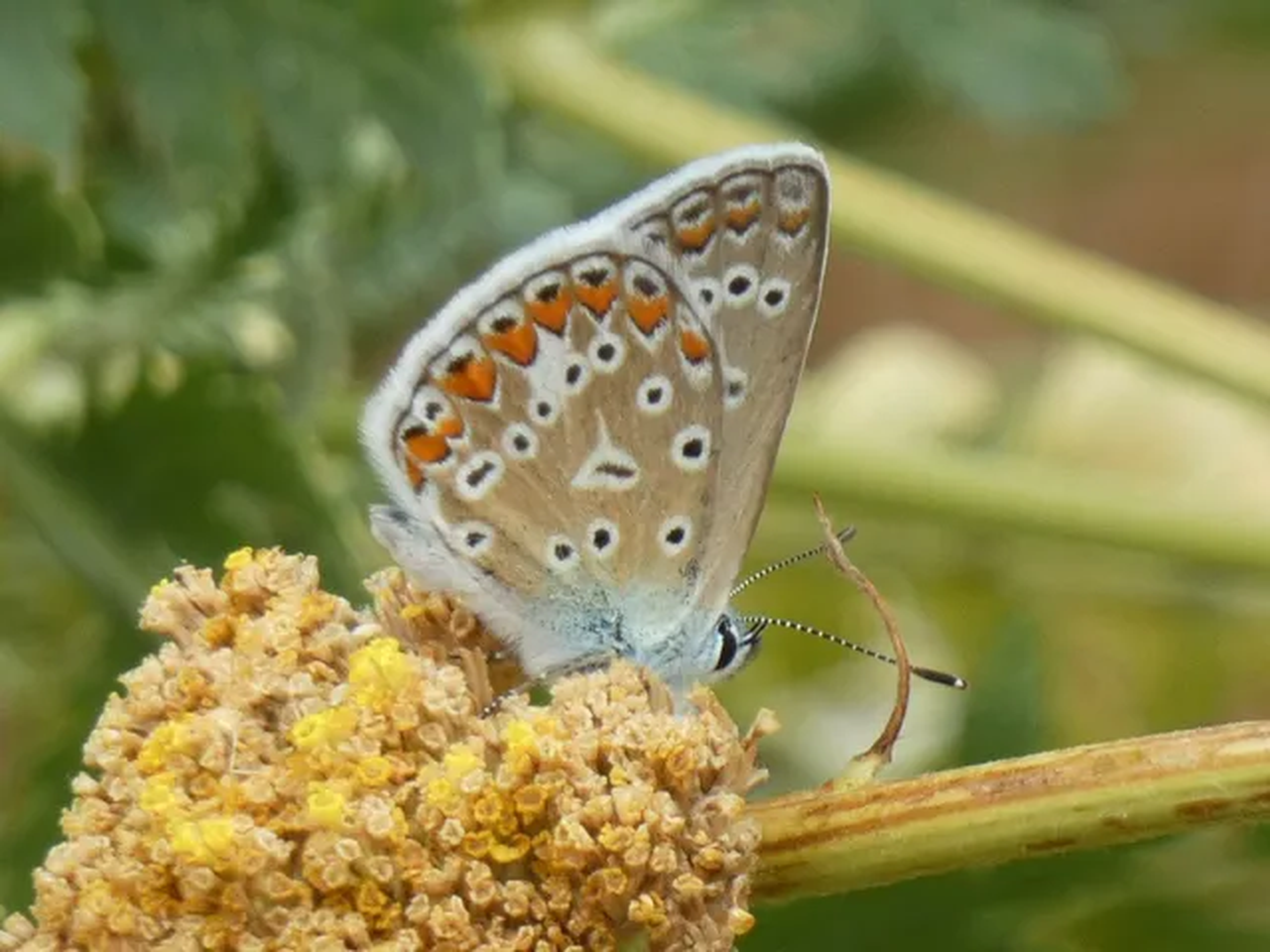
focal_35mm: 440
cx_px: 635
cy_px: 476
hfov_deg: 4.5
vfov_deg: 3.4
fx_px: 16143
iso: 125
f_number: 5.6
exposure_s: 1/100
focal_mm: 78.8
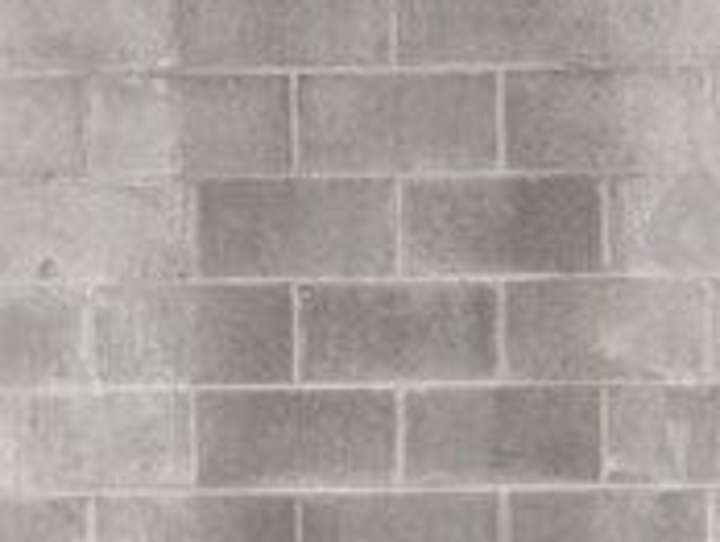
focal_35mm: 254
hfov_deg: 7.8
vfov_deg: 5.6
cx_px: 257
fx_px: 5290
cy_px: 1392
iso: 250
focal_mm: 45
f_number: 6.3
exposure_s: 1/50
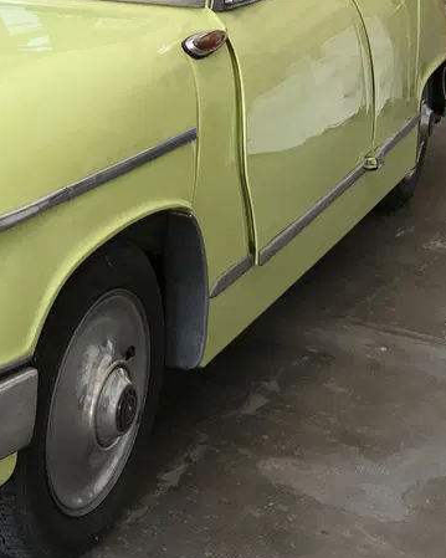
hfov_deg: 18.9
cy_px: 139
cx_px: -191
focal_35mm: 73
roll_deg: +3.3
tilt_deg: -9.7
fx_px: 1205
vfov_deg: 25.7
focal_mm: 3.99
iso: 20
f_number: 1.8
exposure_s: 1/111
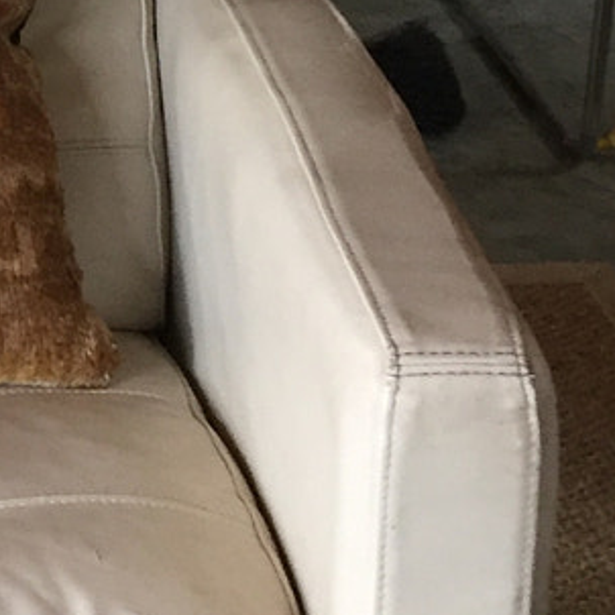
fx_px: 2734
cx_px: -312
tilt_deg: -18.3
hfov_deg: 12.2
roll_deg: -0.6
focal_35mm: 136
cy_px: -153
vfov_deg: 12.5
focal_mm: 4.15
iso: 125
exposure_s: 1/30
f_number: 2.2
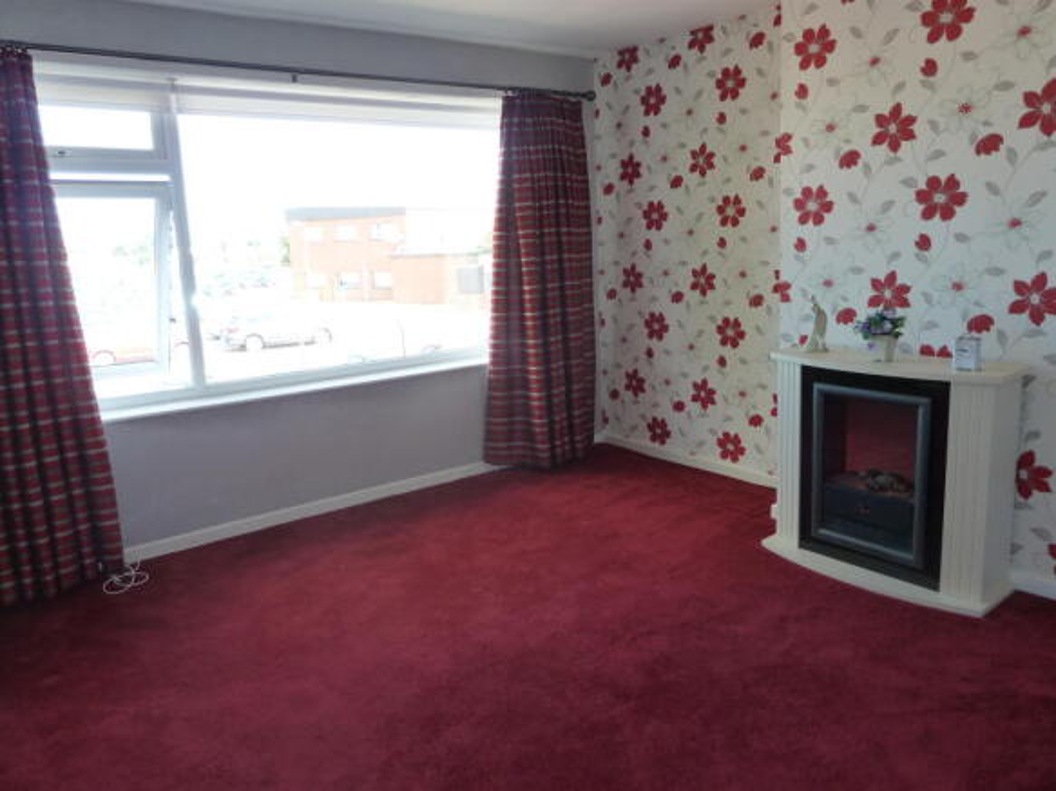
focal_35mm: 25
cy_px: 396
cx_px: 528
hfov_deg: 69.4
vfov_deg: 54.9
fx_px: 762
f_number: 3.3
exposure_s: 1/40
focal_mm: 4.1
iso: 125
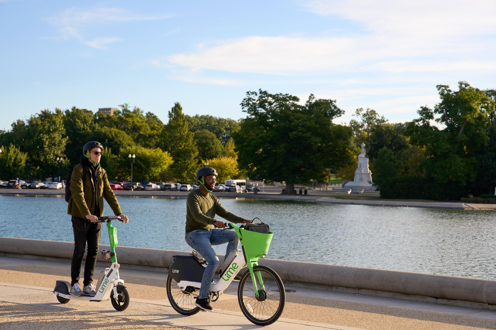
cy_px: 165
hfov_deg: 29.2
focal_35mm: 69
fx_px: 951
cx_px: 248
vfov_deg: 19.7
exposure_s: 1/400
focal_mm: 69
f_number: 5.6
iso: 100
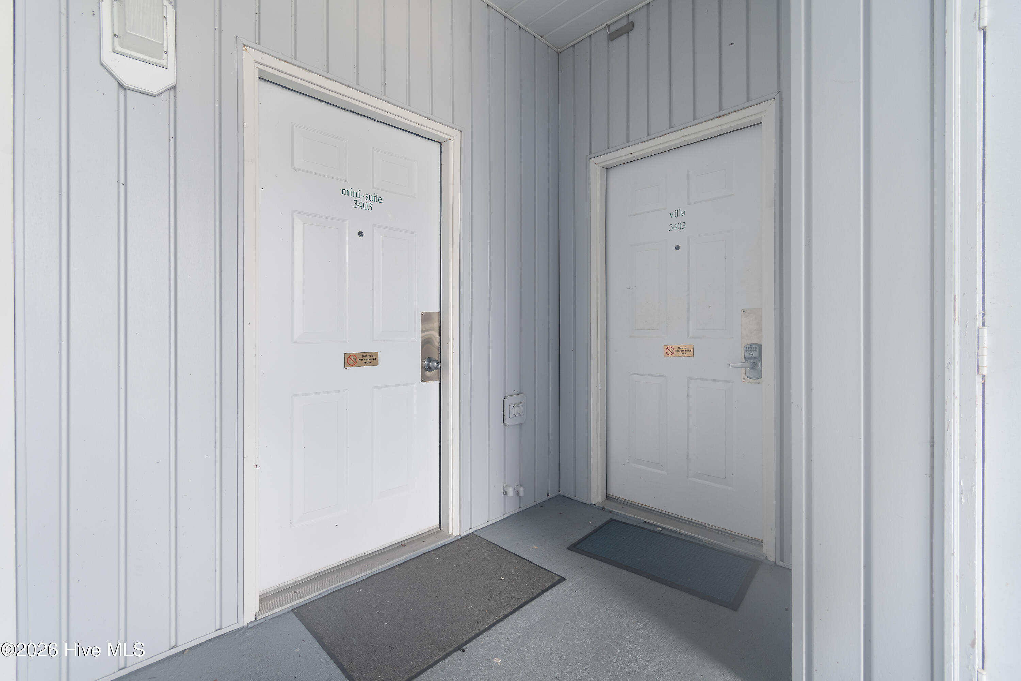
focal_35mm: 15
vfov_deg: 77.3
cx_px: 510
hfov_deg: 100.4
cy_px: 340
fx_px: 425
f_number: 4.5
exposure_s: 1/13
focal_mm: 10
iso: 100
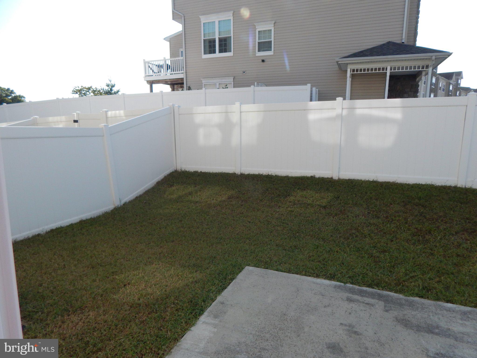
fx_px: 303
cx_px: 238
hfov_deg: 76.4
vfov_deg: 61.1
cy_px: 179
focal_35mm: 22
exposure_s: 1/1250
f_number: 3
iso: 125
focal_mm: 4
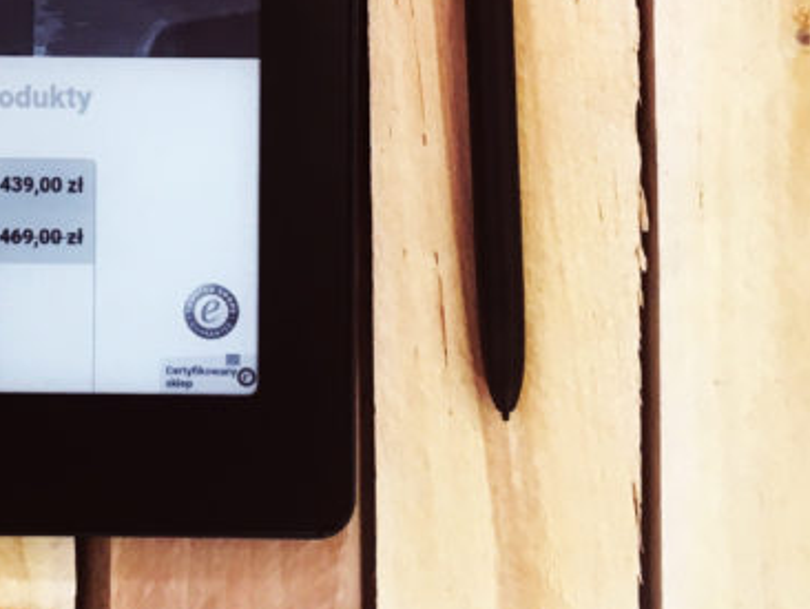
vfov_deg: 18.2
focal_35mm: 76
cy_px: -155
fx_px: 1780
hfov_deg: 24.0
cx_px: -75
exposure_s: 1/33
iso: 32
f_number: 2.2
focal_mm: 4.15
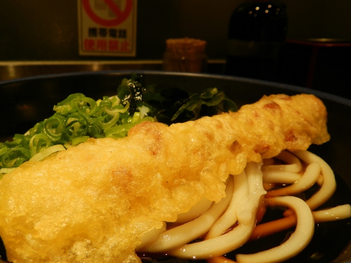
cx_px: 176
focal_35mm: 32
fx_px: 324
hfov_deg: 56.8
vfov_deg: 44.2
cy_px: 132
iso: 160
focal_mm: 5.6
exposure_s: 1/80
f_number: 3.7
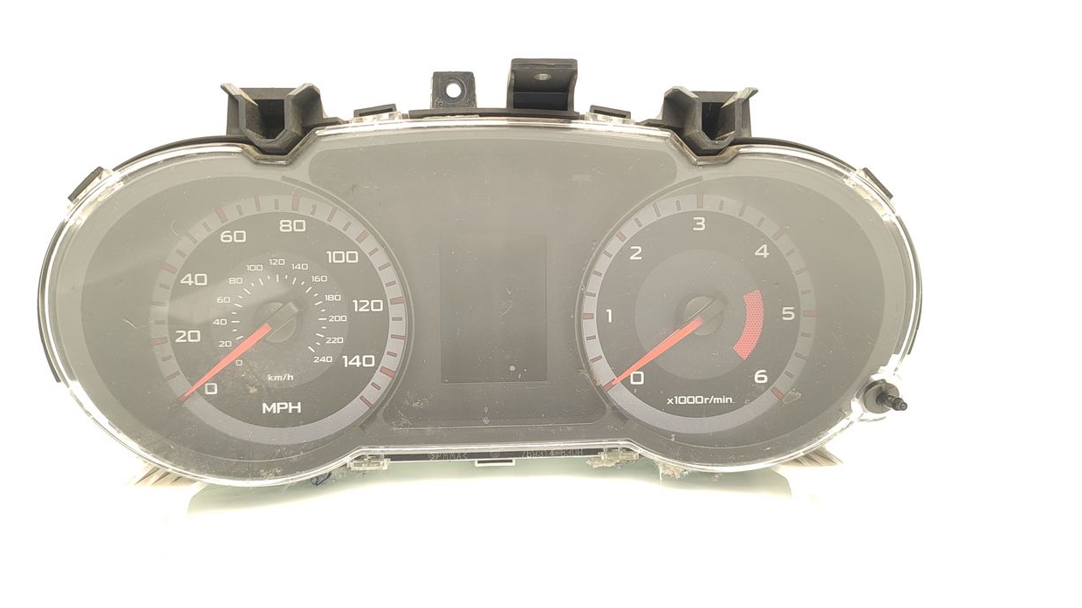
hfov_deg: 69.9
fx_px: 775
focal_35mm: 27
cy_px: 304
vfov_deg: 42.9
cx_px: 533
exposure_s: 1/80
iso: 250
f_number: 1.89
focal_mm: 5.89
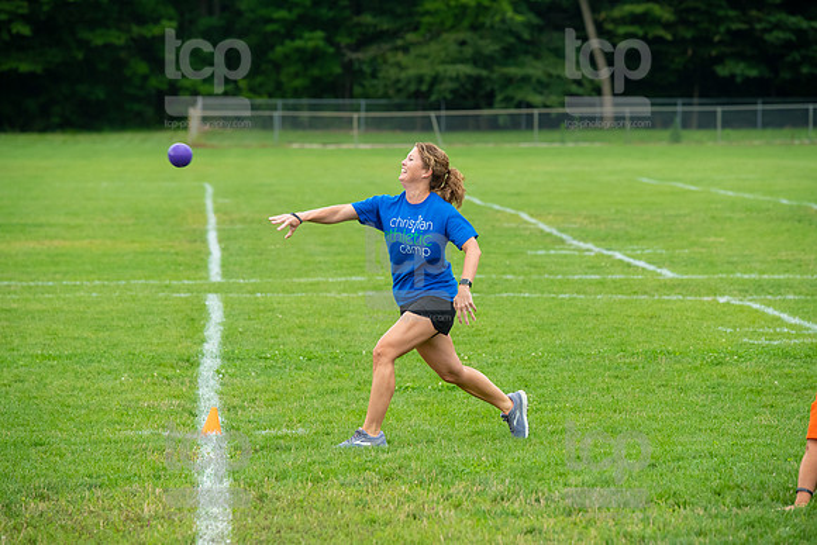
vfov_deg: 6.9
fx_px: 4540
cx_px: 408
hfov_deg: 10.3
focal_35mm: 200
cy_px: 272
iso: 1250
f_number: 5.6
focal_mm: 200
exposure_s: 1/1000
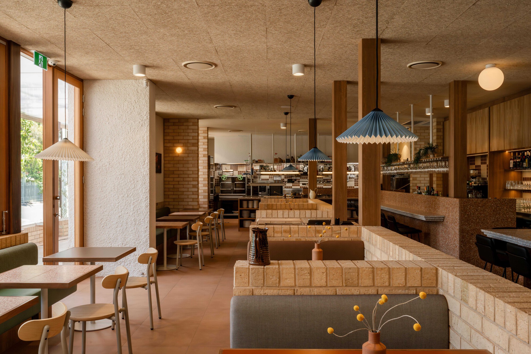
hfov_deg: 59.5
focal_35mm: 32
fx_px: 465
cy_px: 177
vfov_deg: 41.7
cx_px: 266
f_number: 16
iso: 640
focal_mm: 31.5
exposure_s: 1/25
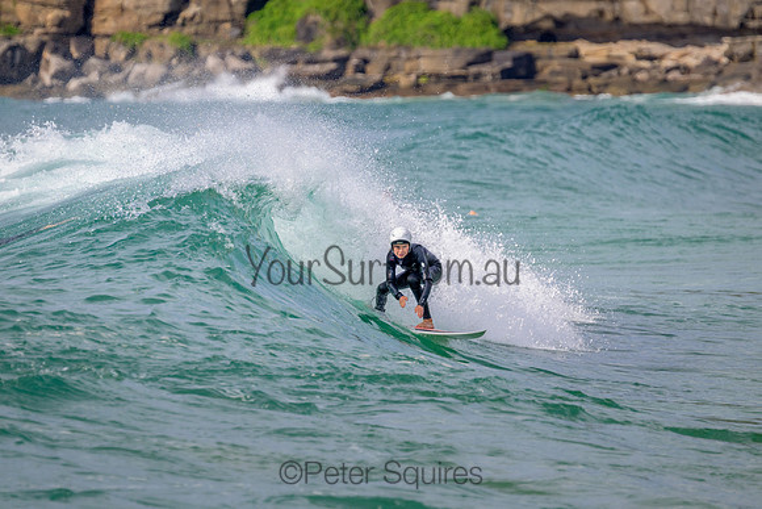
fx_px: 12914
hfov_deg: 3.4
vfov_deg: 2.3
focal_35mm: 610
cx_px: 381
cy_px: 254
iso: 720
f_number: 11
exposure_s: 1/1600
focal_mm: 610
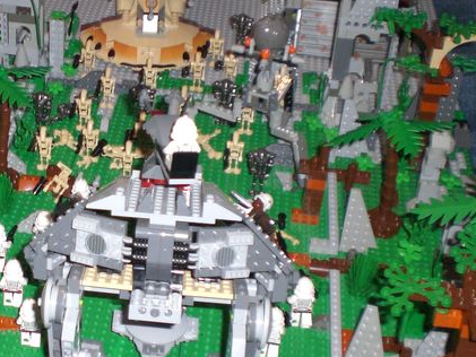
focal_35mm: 72
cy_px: 138
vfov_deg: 20.4
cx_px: 33
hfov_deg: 26.0
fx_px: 990
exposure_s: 1/60
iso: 200
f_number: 3.1
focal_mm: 6.3
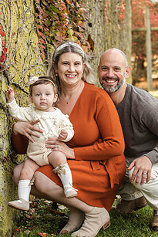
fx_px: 723
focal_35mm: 110
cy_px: 90
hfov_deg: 12.5
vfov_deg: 18.6
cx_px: 76
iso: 800
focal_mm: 75
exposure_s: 1/400
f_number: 5
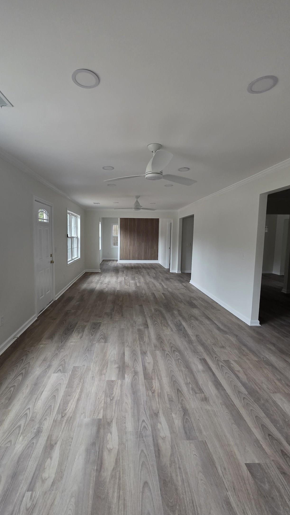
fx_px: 205
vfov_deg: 103.0
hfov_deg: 70.3
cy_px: 257
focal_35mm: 15
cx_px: 129
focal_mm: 2.2
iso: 250
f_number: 1.9
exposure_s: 1/120
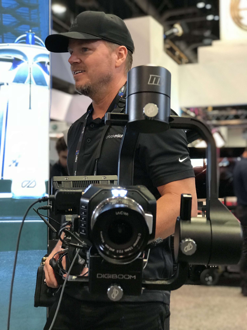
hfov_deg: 25.7
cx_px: 124
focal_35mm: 57
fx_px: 542
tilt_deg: +2.8
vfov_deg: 33.8
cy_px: 165
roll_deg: +0.2
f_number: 2.8
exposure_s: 1/55
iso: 320
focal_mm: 6.6
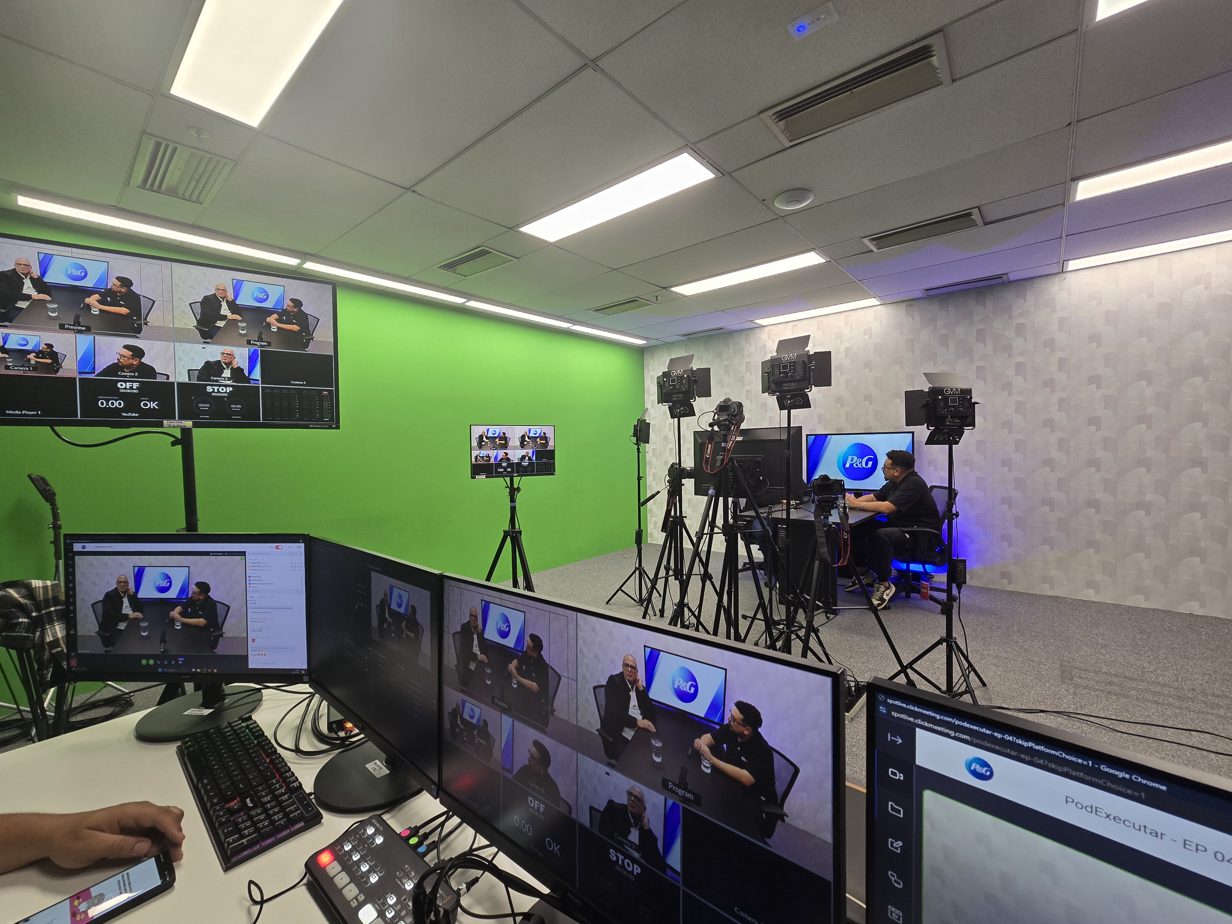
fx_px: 463
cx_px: 616
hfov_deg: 106.2
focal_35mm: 13
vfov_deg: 89.9
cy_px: 462
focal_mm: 2.2
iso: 64
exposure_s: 1/60
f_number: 2.2
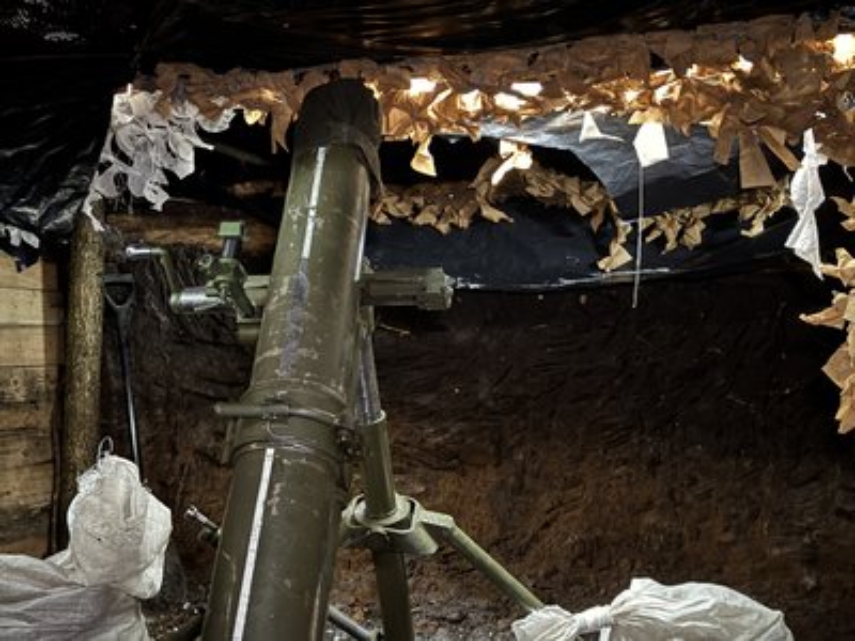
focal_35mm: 48
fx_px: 1186
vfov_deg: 30.3
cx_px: 428
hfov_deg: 39.7
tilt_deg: +1.4
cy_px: 320
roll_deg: +0.2
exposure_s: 1/2
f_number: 1.78
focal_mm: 6.76
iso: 500
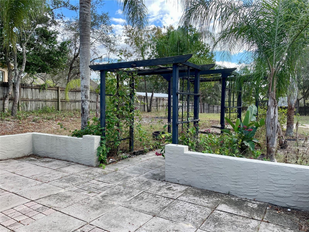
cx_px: 154
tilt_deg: -2.3
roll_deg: -0.2
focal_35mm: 26
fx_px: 232
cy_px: 116
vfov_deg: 53.1
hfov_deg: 67.3
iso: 32
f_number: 1.6
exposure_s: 1/720
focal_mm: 4.2
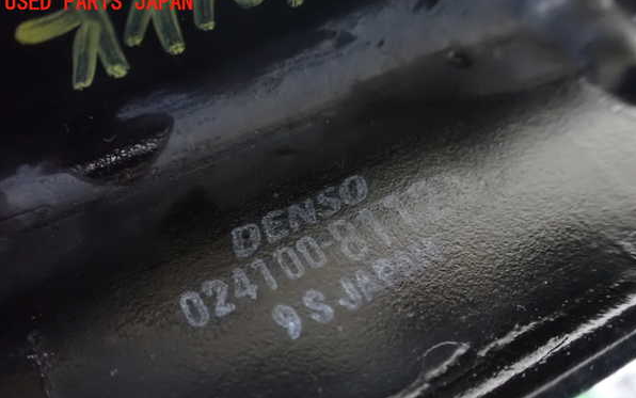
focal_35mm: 32
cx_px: 319
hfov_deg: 59.6
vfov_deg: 39.4
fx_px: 555
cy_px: 229
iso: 1600
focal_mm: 5.4
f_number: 2.3
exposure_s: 1/15
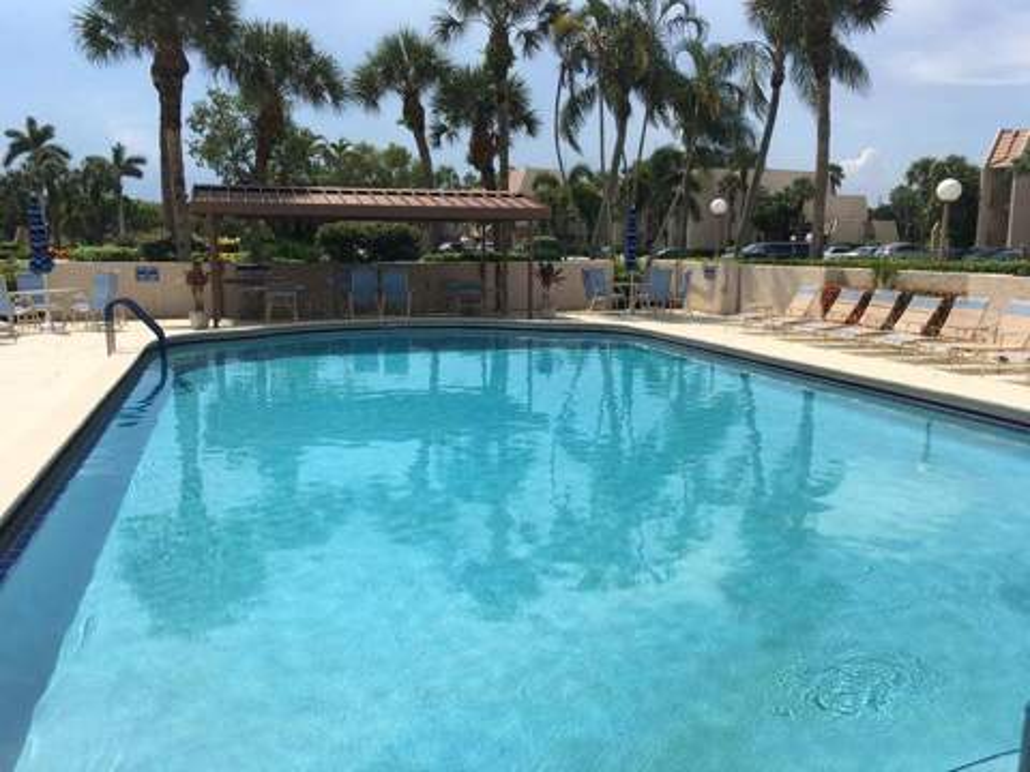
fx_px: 863
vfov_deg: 48.2
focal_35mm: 29
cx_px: 515
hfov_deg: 61.7
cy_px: 386
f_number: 2.2
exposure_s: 1/2262
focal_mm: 4.15
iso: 25
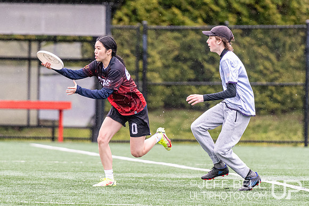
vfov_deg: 3.0
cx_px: 126
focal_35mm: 461
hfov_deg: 4.5
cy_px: 91
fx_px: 3955
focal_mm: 200
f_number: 3.2
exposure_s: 1/1000
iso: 2200
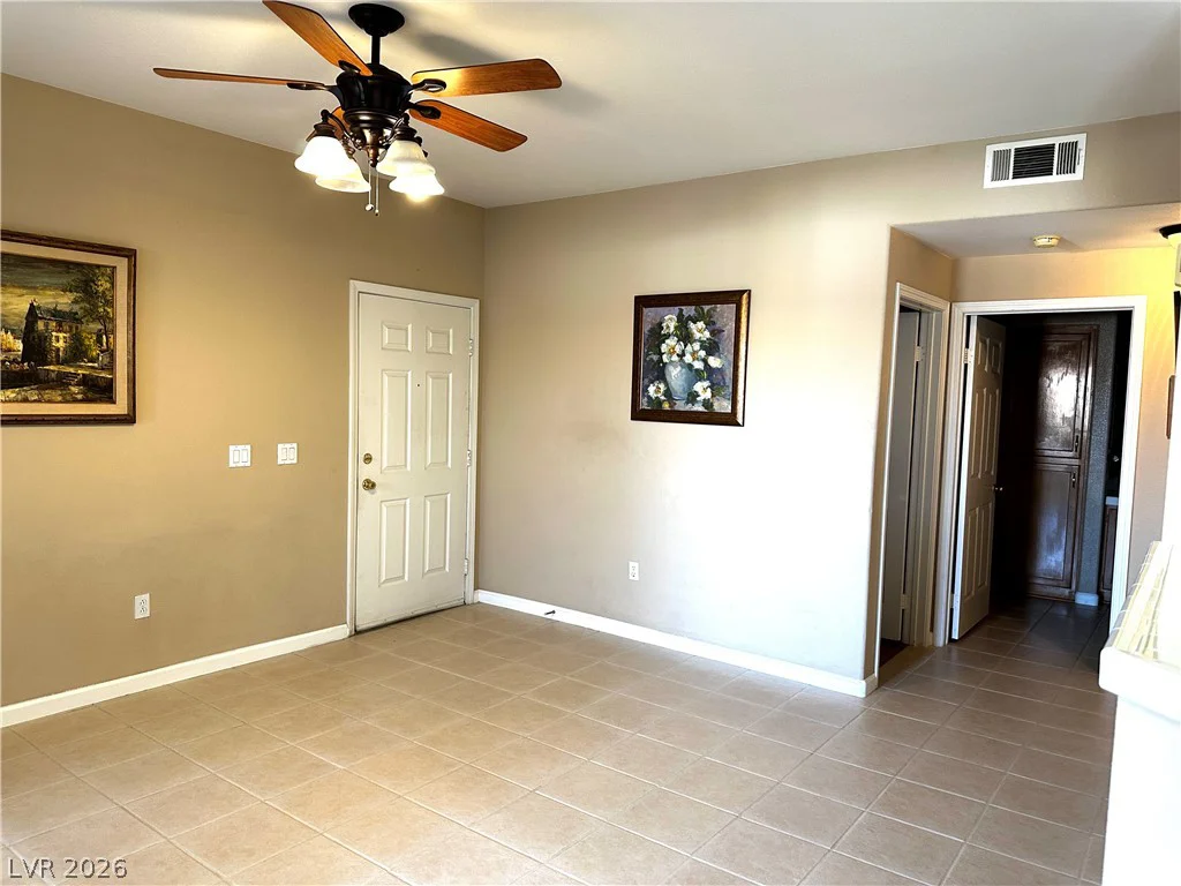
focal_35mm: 24
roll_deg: -1.7
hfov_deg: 71.6
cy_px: 443
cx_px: 590
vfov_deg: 56.8
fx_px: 819
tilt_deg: -3.5
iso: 160
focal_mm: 6.86
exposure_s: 1/60
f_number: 1.78
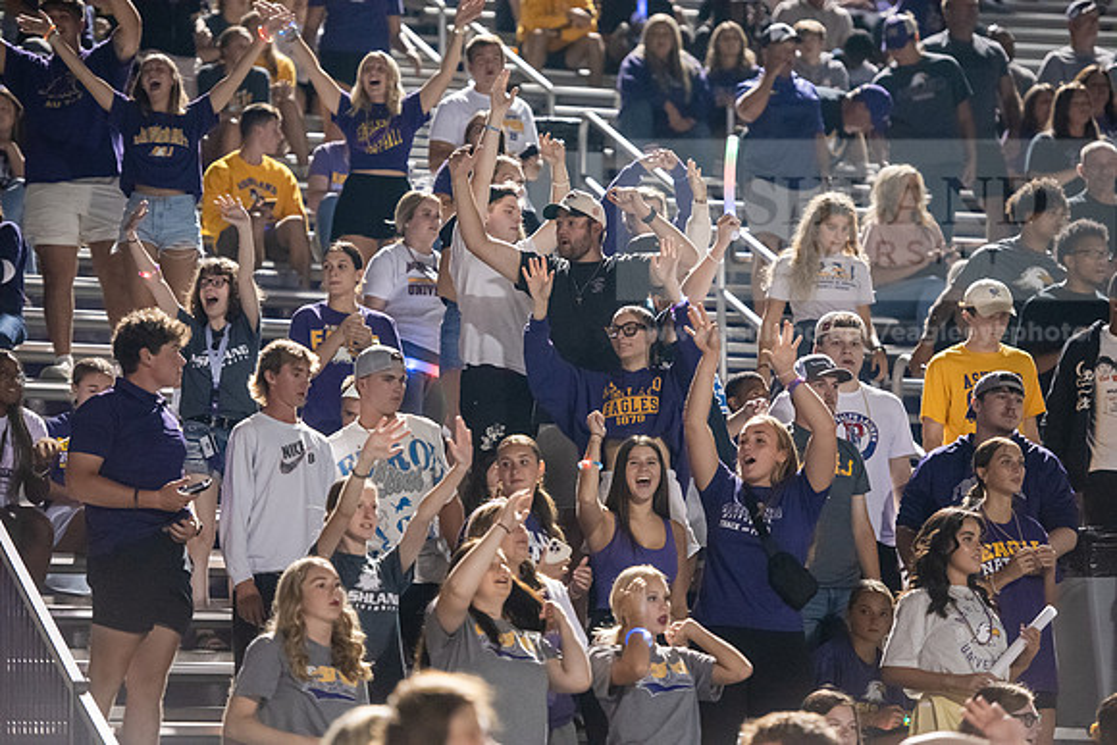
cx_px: 558
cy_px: 372
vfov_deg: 9.5
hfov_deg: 14.2
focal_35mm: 145
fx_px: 4500
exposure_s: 1/400
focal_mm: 145
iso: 5000
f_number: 3.2
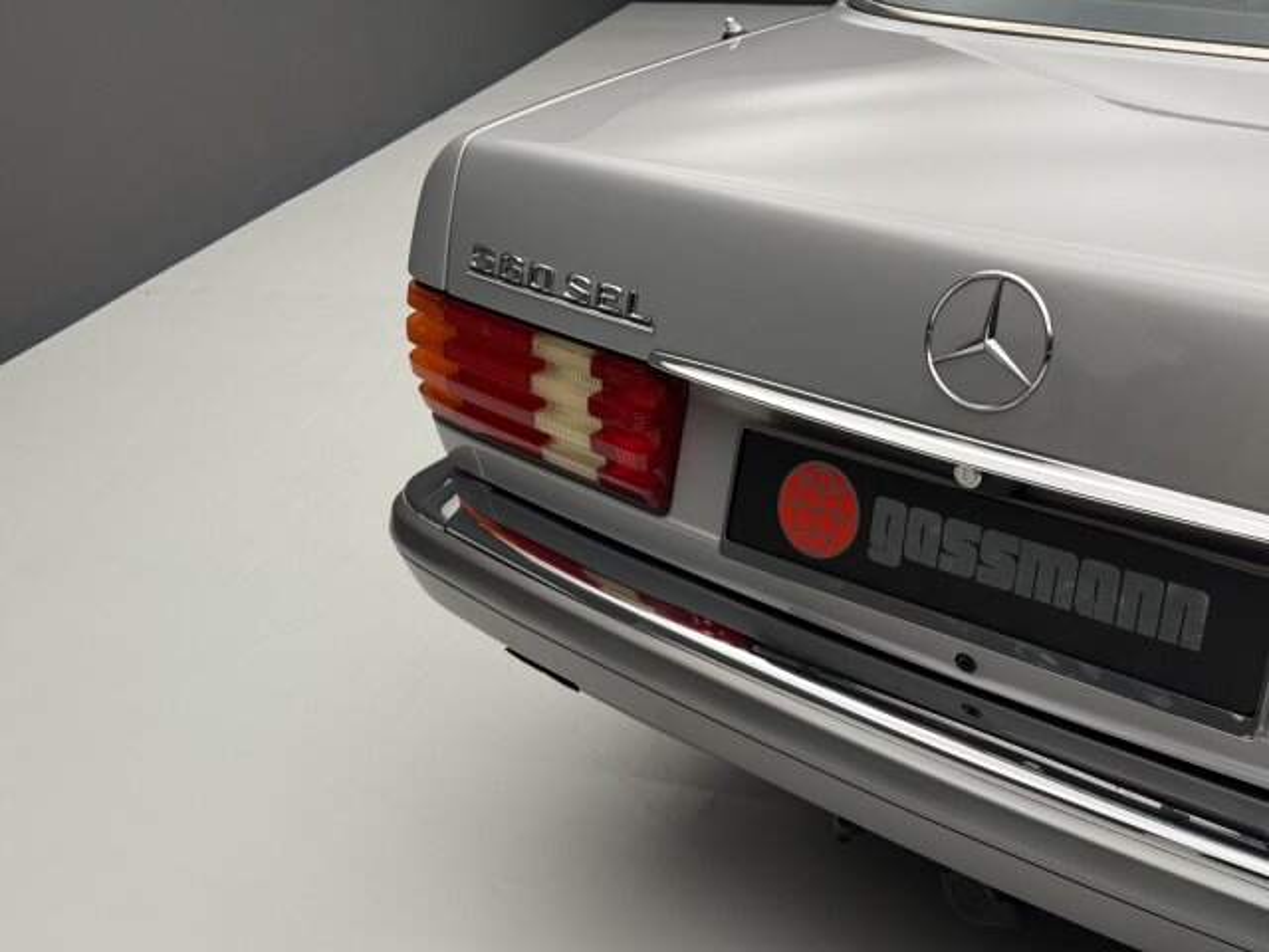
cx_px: 634
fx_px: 1760
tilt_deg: -22.5
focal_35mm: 48
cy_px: 476
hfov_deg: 39.7
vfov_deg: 30.3
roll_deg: +1.5
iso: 100
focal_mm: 6.76
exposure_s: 1/99
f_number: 1.78
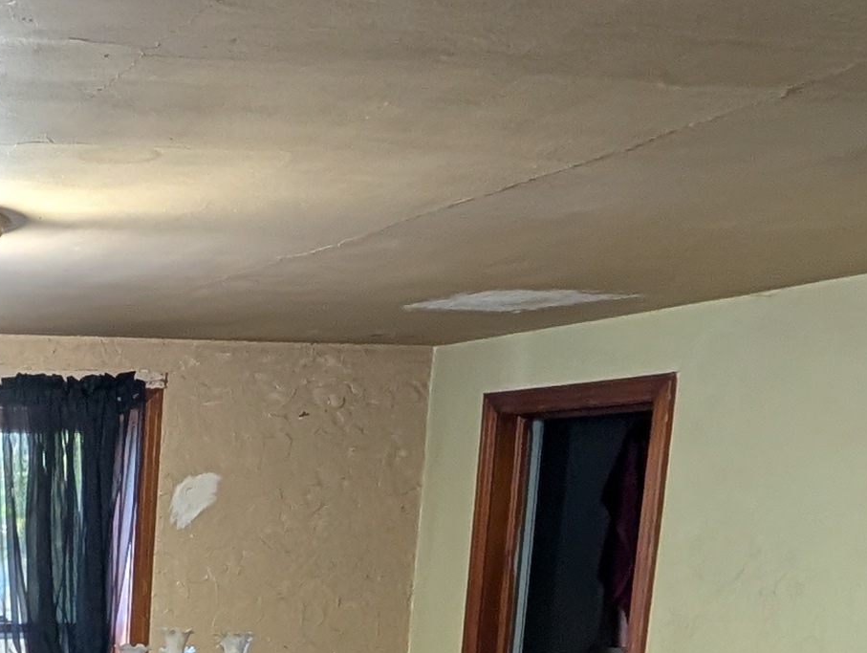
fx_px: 1354
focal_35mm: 54
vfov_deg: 24.1
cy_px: 825
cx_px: -190
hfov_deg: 30.0
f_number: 1.7
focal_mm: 2.02
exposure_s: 1/24
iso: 108
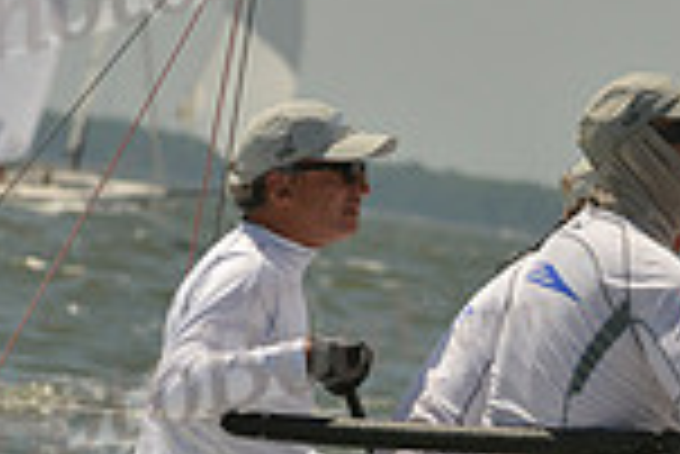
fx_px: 14558
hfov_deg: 2.7
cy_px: 546
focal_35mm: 770
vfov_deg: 1.8
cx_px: 788
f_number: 10
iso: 280
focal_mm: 200
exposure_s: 1/1600
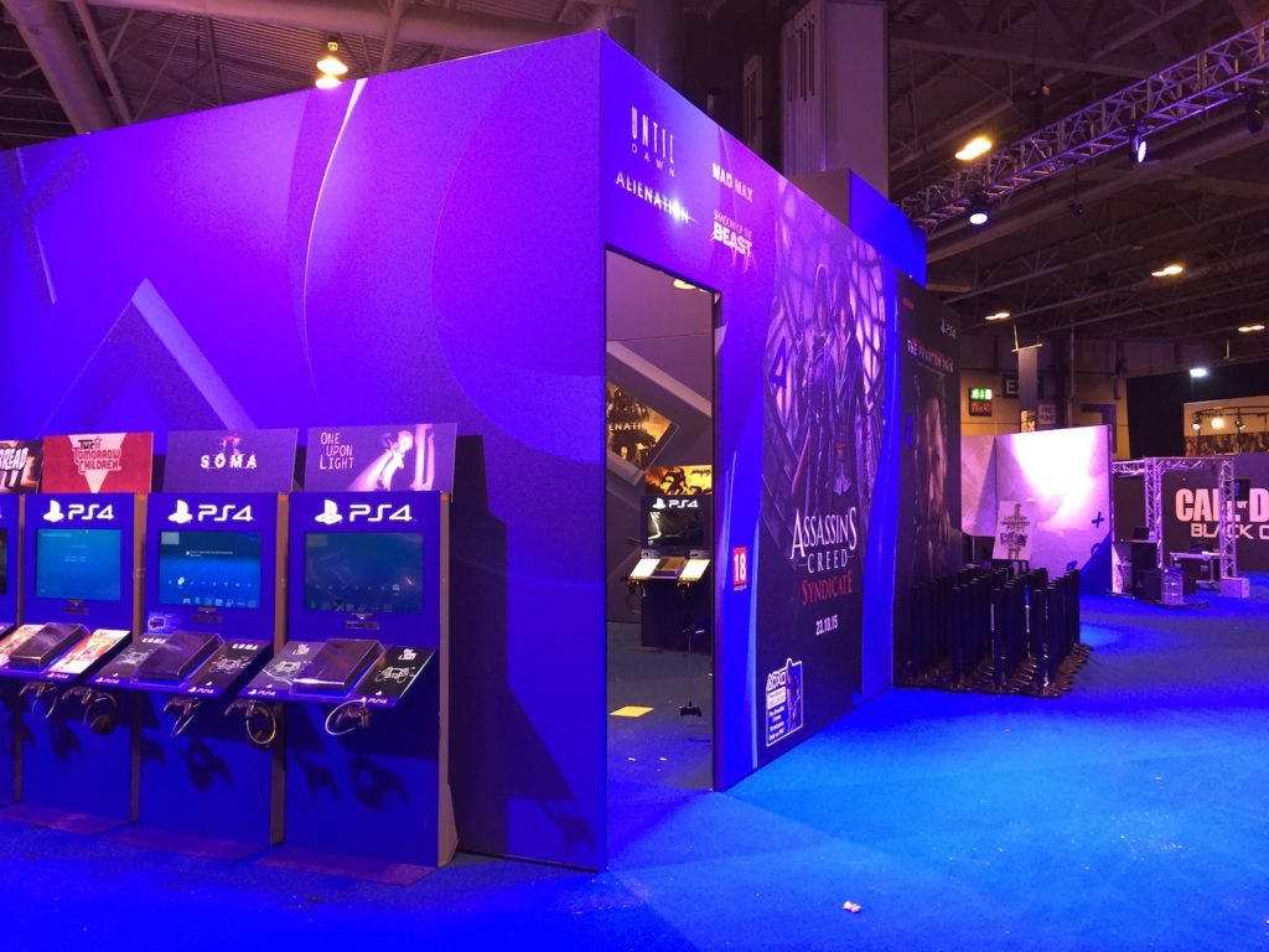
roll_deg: +0.0
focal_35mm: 29
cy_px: 476
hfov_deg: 61.7
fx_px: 1063
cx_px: 634
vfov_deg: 48.2
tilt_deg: +2.9
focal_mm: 4.15
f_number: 2.2
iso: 160
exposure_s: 1/33
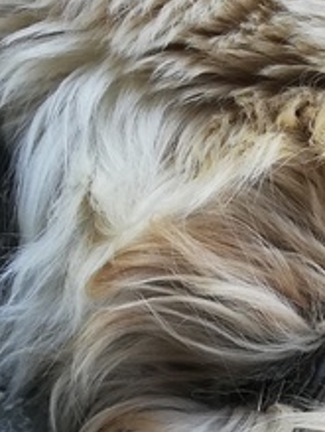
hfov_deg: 13.1
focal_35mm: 109
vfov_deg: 17.3
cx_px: 439
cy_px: 505
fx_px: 1361
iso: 80
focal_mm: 3.81
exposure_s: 1/50
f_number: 2.2
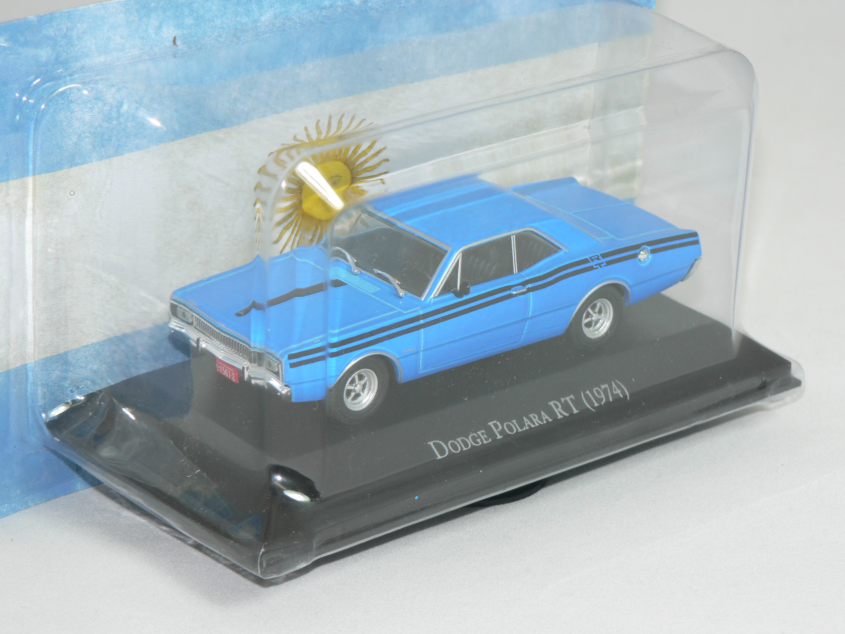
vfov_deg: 13.2
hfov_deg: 17.6
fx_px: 2734
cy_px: 317
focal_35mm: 112
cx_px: 422
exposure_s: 1/60
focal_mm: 18.6
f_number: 3.2
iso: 80
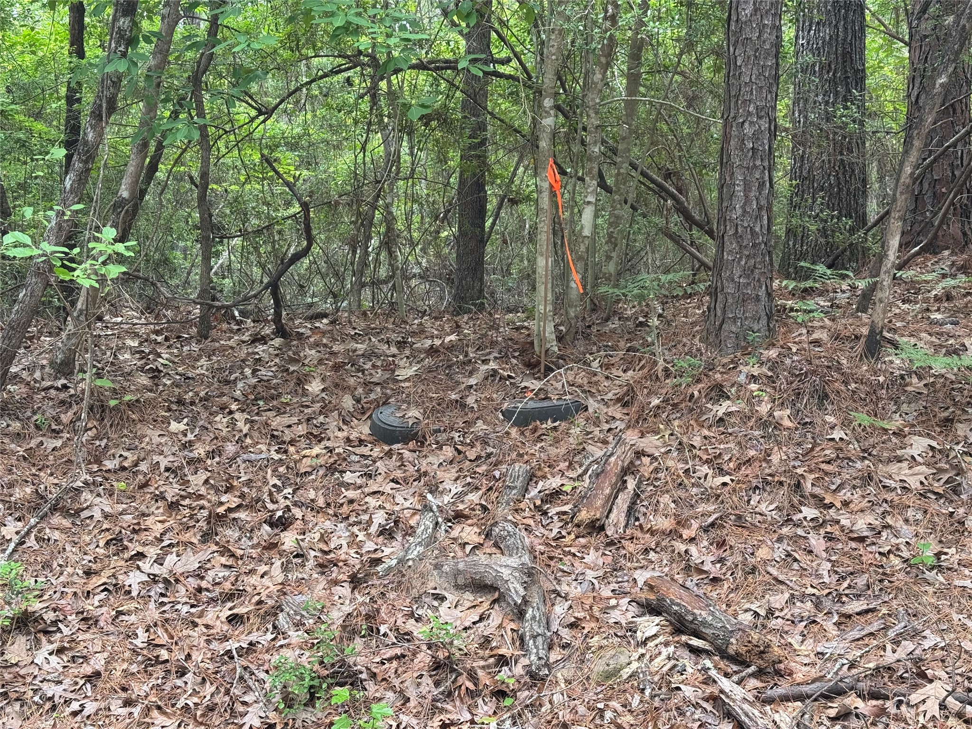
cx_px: 486
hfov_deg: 39.7
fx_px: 1348
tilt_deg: -4.9
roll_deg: -1.2
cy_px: 364
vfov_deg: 30.3
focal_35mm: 48
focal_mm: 6.76
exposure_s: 1/139
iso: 50
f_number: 1.78
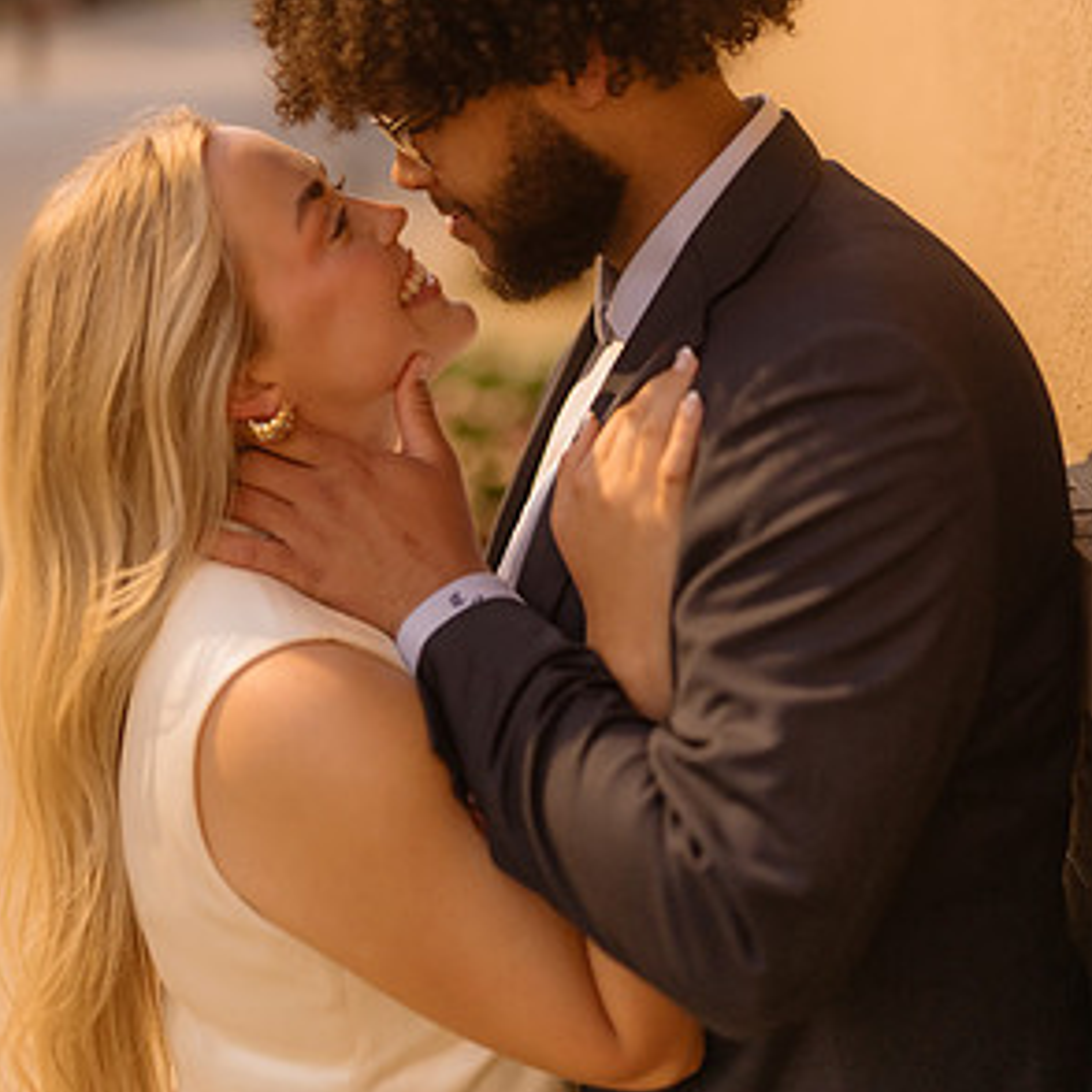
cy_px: 297
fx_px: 2320
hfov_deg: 26.5
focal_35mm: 65
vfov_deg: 26.2
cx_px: 550
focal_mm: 50
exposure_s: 1/125
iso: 1000
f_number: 1.4
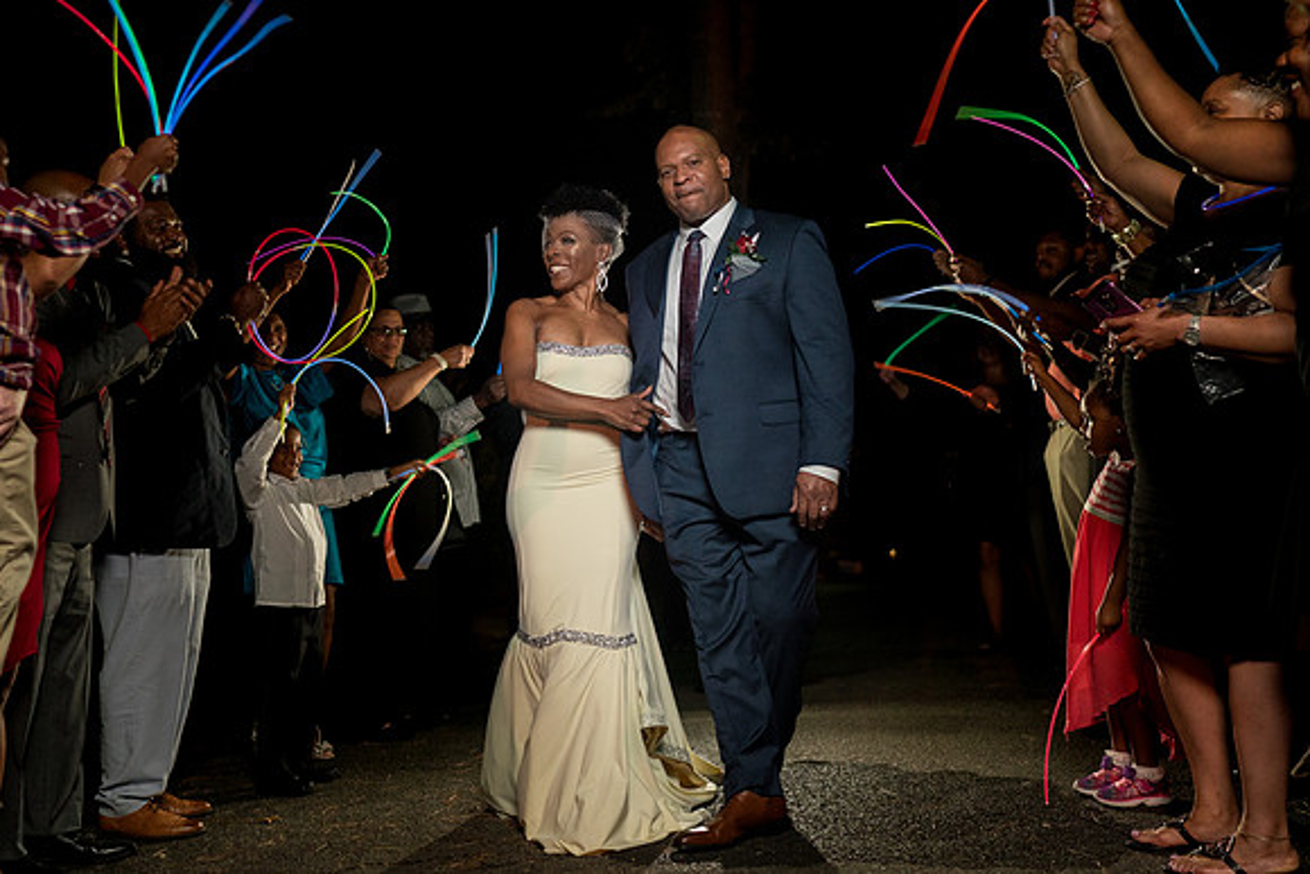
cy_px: 439
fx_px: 1412
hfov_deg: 49.8
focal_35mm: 39
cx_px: 634
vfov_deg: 34.4
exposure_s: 1/100
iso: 2000
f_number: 2
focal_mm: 35
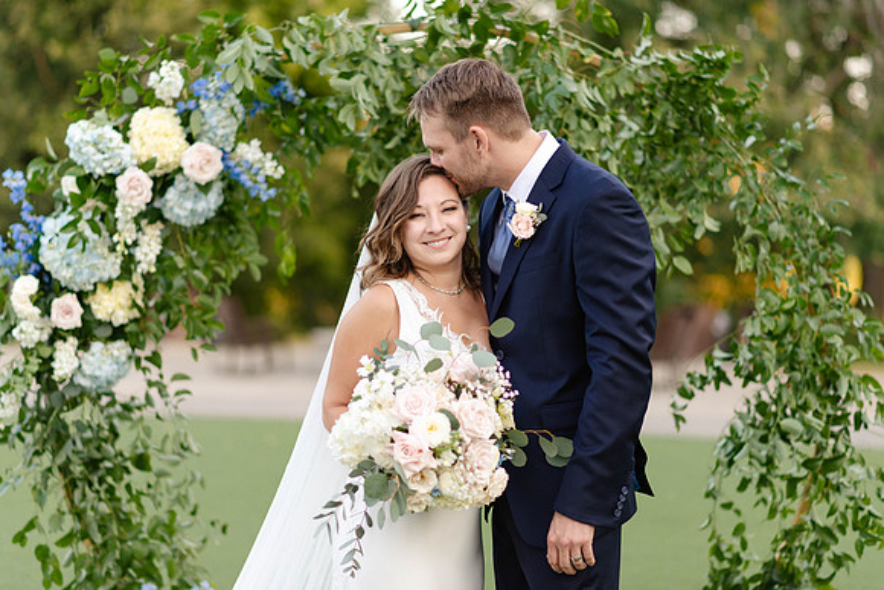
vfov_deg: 16.1
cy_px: 295
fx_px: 2088
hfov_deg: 23.9
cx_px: 442
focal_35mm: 85
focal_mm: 85
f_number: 1.8
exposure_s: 1/500
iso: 200
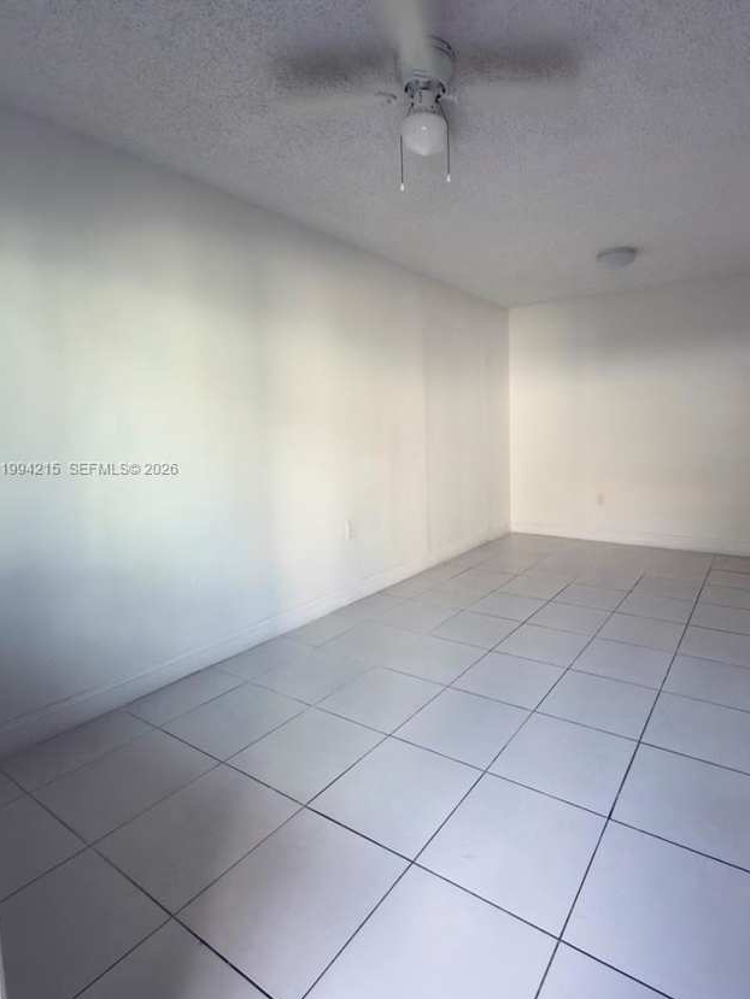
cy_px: 469
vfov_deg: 87.6
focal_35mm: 18
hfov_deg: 70.6
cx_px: 461
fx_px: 520
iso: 64
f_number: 2.2
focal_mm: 2.22
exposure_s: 1/79
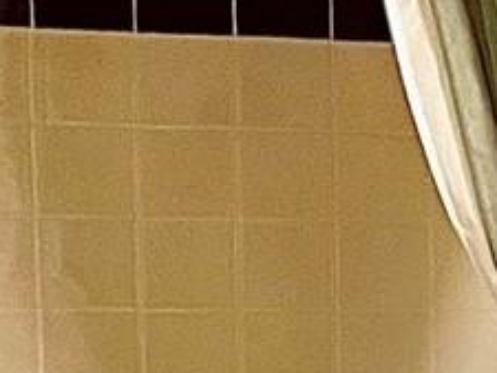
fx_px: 2658
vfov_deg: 7.9
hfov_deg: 9.2
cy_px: 486
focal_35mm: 185
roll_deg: -0.6
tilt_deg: -6.6
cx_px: 1321
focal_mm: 5.7
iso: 125
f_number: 1.5
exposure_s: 1/60
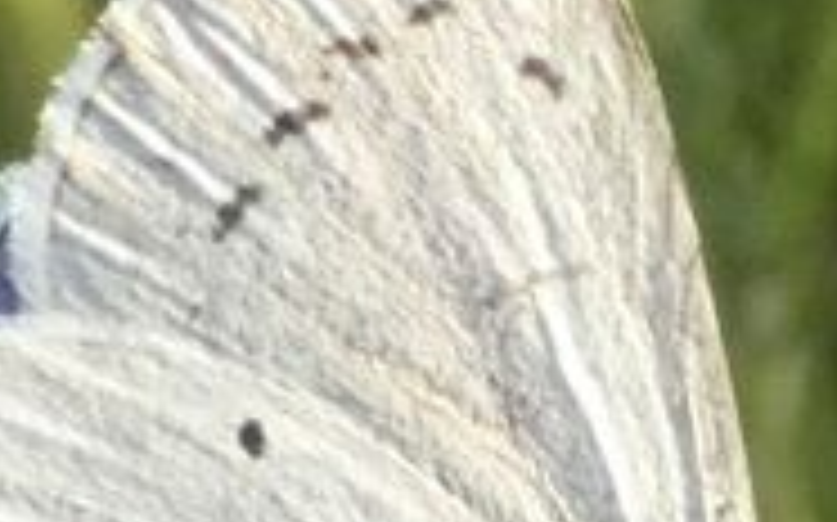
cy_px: 994
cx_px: 1195
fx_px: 20996
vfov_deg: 1.4
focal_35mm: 921
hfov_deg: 2.3
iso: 400
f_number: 5.5
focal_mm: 33.9
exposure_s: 1/80
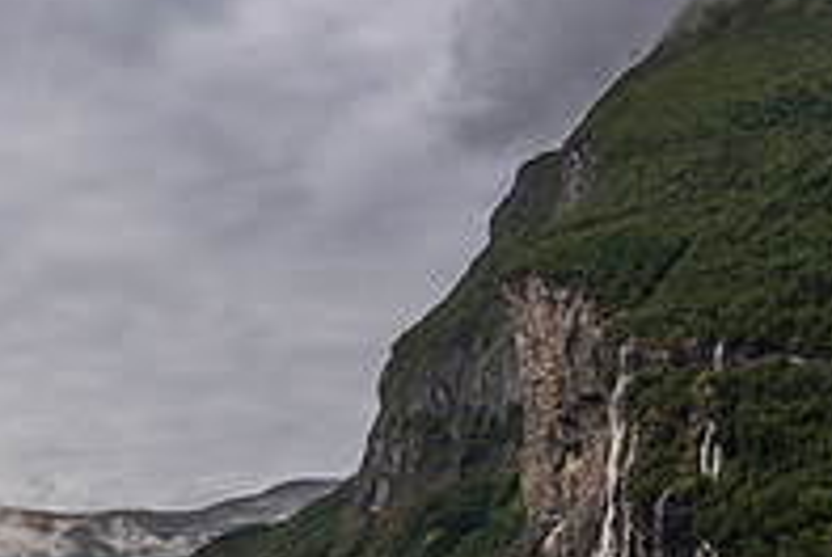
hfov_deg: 19.5
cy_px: 614
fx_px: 2384
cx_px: 97
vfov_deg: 13.1
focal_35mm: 103
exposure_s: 1/80
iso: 200
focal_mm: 35
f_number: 18
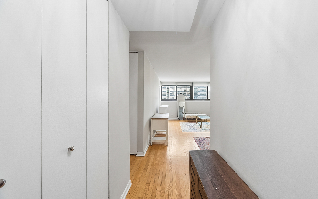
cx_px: 169
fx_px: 113
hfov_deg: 109.2
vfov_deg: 82.8
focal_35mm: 13
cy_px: 97
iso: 400
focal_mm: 12
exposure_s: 1/13
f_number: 8
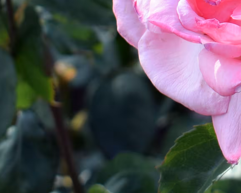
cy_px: -187
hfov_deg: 6.8
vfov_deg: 5.4
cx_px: 353
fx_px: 1990
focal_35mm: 279
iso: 320
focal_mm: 38
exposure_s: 1/250
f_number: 8
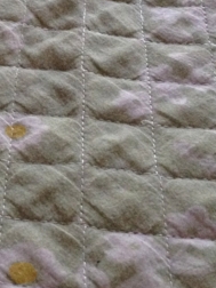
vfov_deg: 17.6
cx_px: -75
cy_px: 57
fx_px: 924
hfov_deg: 12.8
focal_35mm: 111
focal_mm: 4.28
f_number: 2.4
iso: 250
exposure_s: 1/20
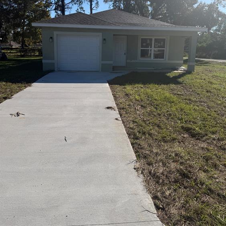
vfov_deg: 55.0
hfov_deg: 55.6
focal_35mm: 29
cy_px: 85
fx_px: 214
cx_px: 115
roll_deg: -1.4
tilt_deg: -9.8
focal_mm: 6.76
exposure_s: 1/6711
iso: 80
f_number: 1.78
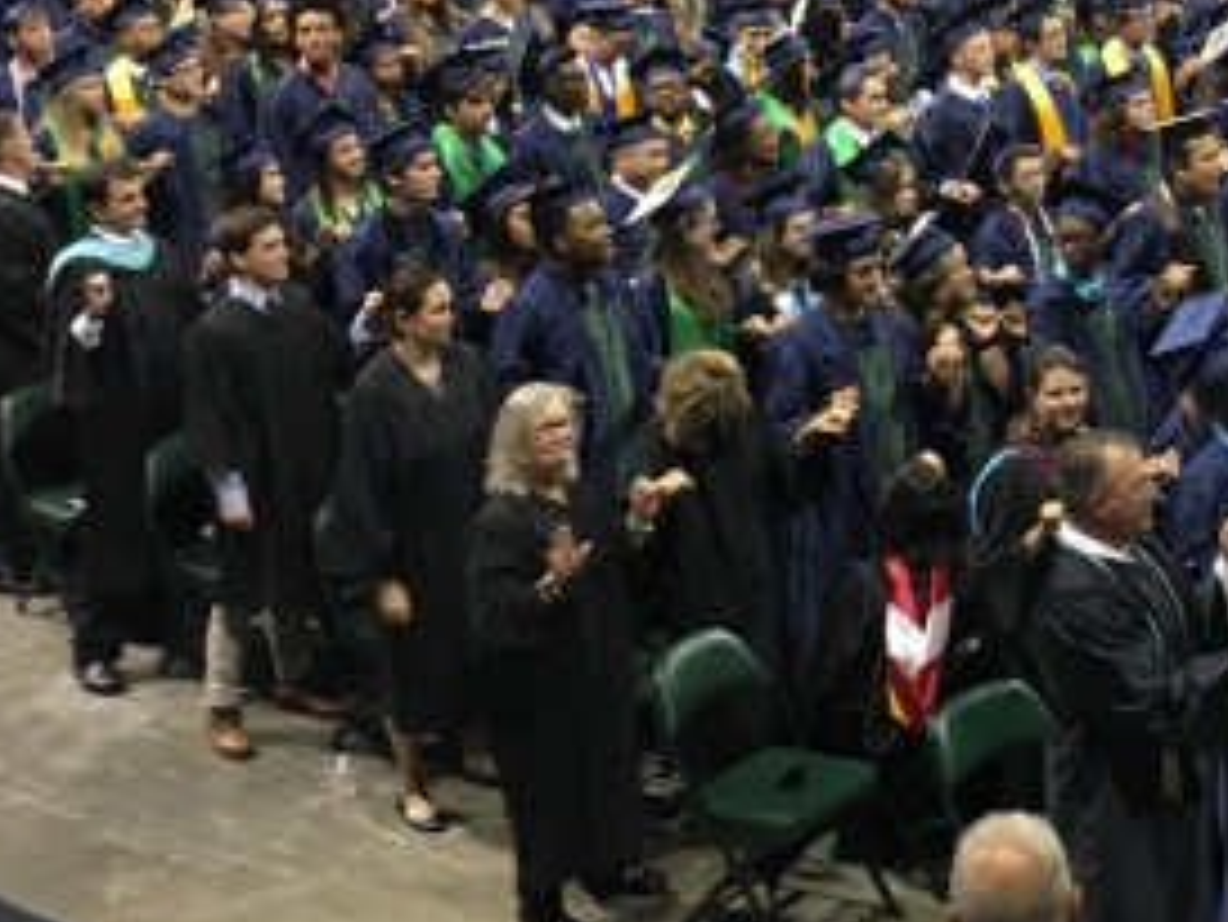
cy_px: 9
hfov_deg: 22.4
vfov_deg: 17.0
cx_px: 1111
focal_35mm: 85
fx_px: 3017
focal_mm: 4.15
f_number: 2.2
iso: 80
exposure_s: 1/30
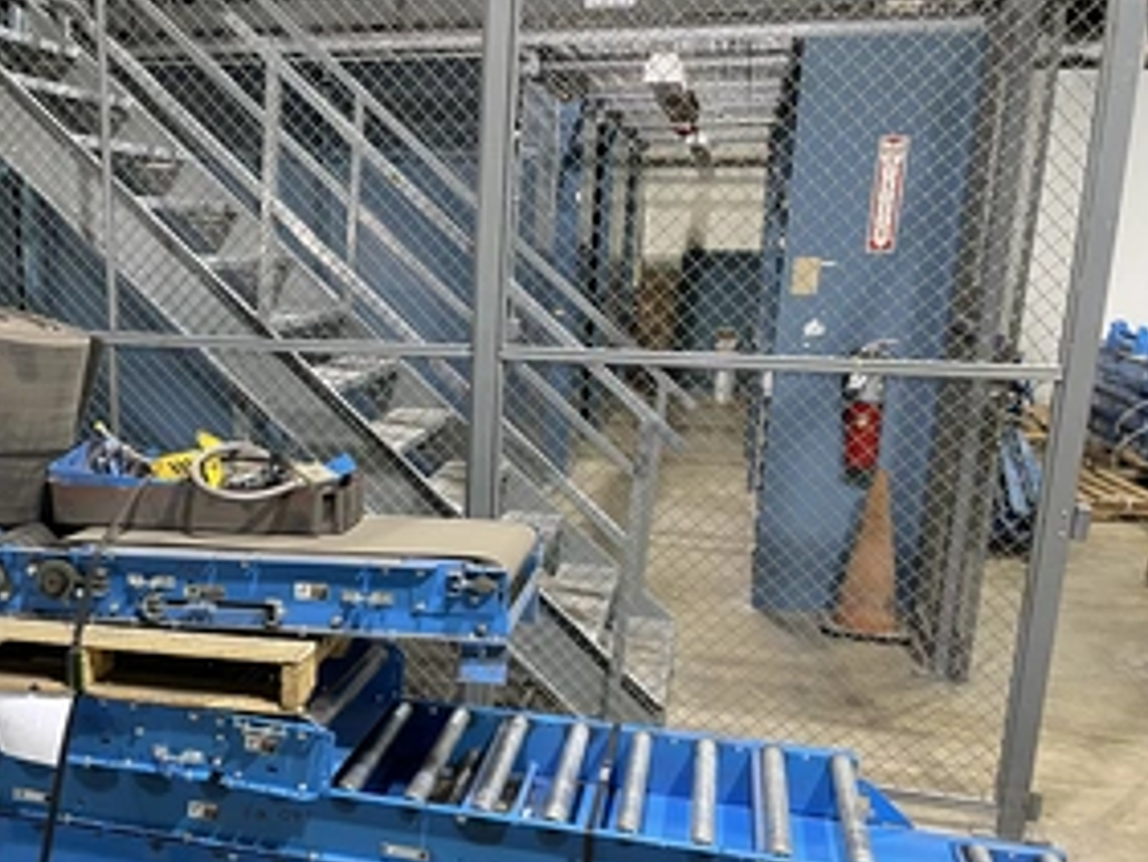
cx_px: 355
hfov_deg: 49.0
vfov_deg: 38.4
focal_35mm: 37
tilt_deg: -13.8
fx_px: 1228
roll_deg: -0.3
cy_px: 543
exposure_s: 1/60
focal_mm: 4.2
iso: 400
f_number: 1.6
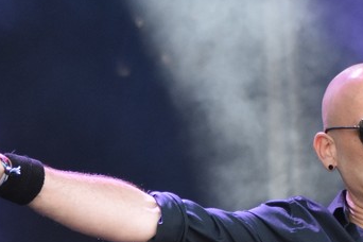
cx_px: 292
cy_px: 343
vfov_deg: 3.7
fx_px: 3710
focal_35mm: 368
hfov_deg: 5.6
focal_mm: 70
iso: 1250
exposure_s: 1/2000
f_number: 2.8
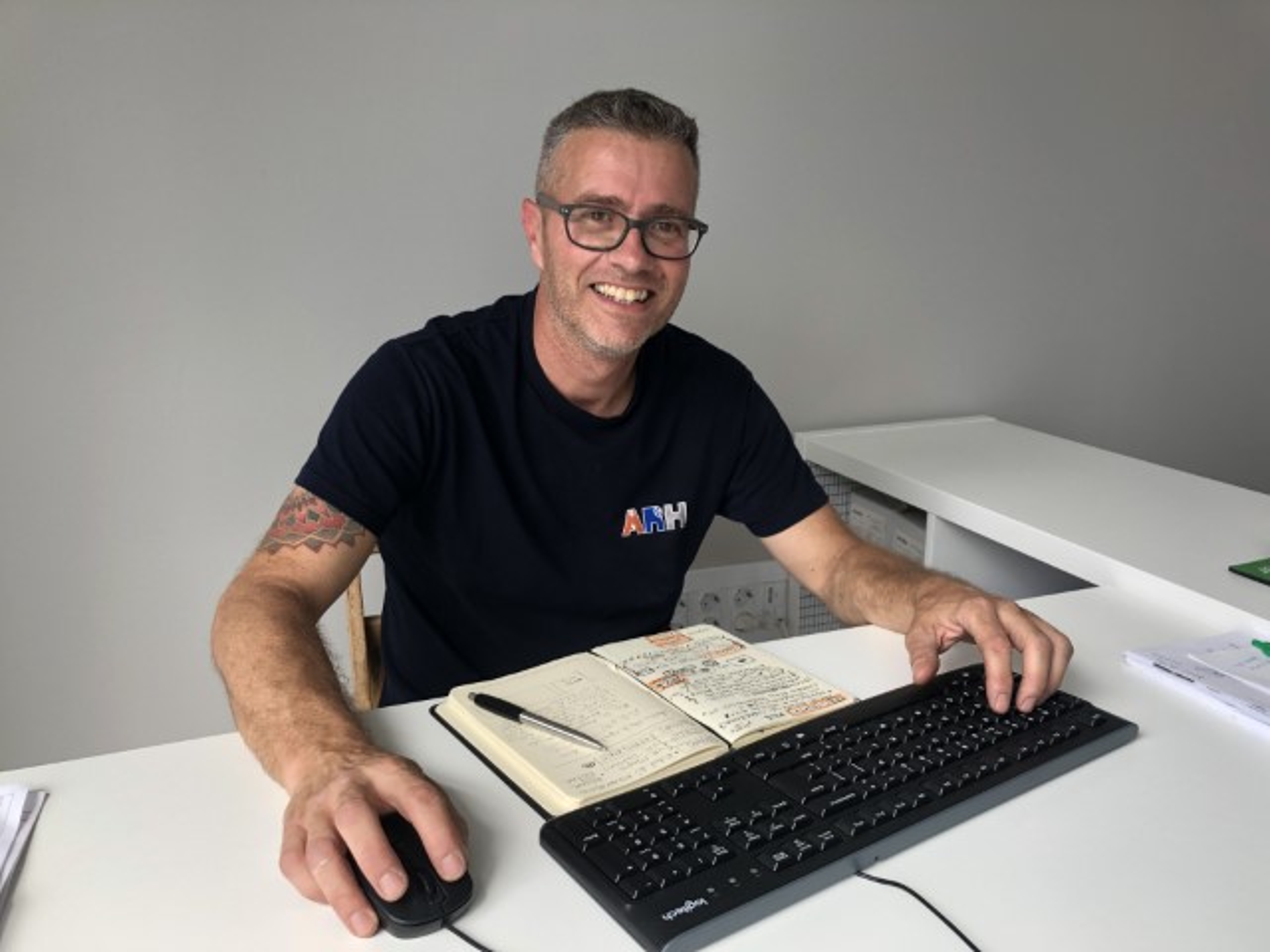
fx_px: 1027
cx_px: 635
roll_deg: +0.1
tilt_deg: -13.7
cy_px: 476
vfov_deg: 49.7
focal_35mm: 28
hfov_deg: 63.4
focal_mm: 4
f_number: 1.8
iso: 32
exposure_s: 1/120
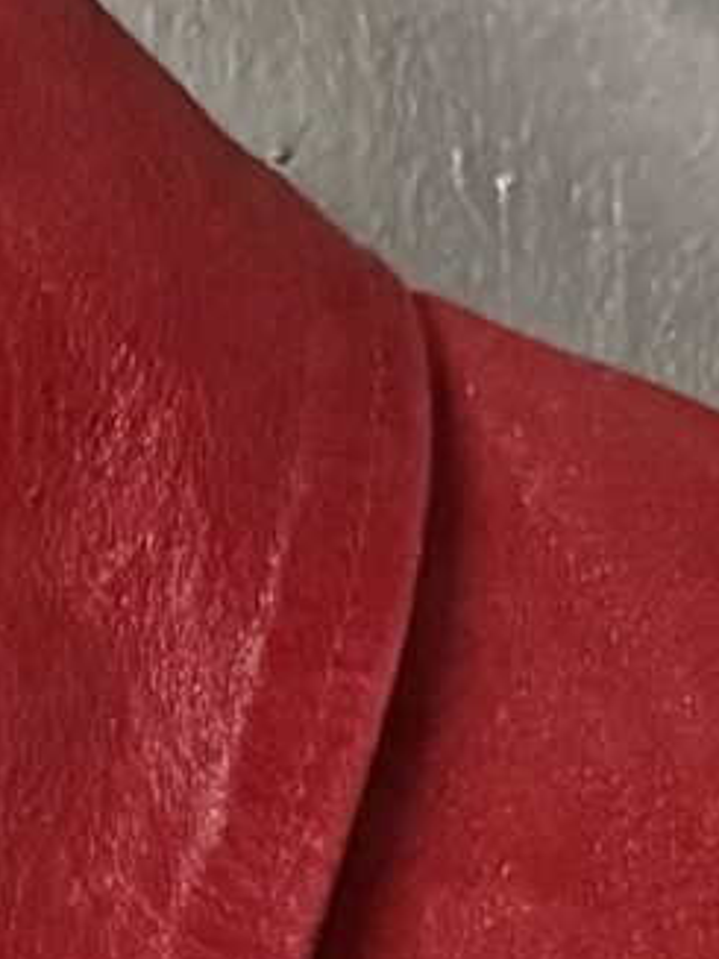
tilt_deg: +3.6
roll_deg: -0.6
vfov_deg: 10.0
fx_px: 5210
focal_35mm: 188
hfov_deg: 7.1
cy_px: 1704
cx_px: -1344
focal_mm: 6.76
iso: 1000
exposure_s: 1/36
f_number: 1.78
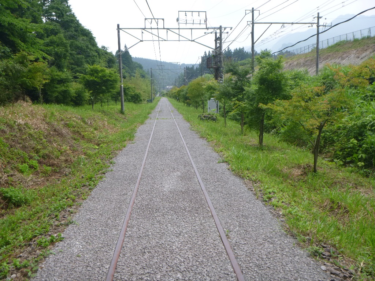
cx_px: 188
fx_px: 357
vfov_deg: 42.9
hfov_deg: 55.4
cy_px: 140
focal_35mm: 33
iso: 100
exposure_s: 1/200
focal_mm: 5.9
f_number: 4.3
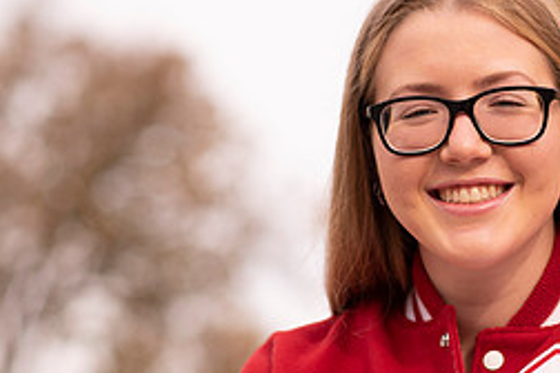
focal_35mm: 196
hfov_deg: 10.5
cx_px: 480
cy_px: 248
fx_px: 3049
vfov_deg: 7.0
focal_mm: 85
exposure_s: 1/1000
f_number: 2.5
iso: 100
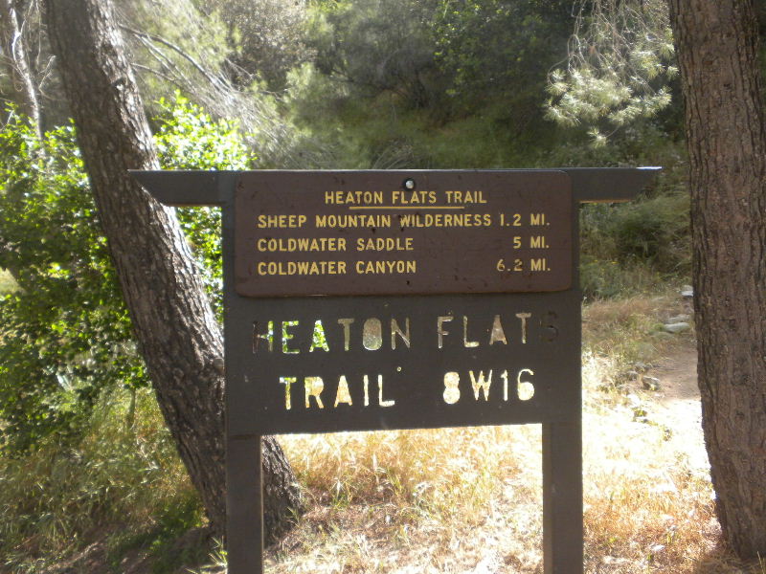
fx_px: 819
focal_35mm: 37
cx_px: 383
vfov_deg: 38.7
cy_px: 287
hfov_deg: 50.1
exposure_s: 1/436
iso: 280
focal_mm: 6.6
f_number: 3.5
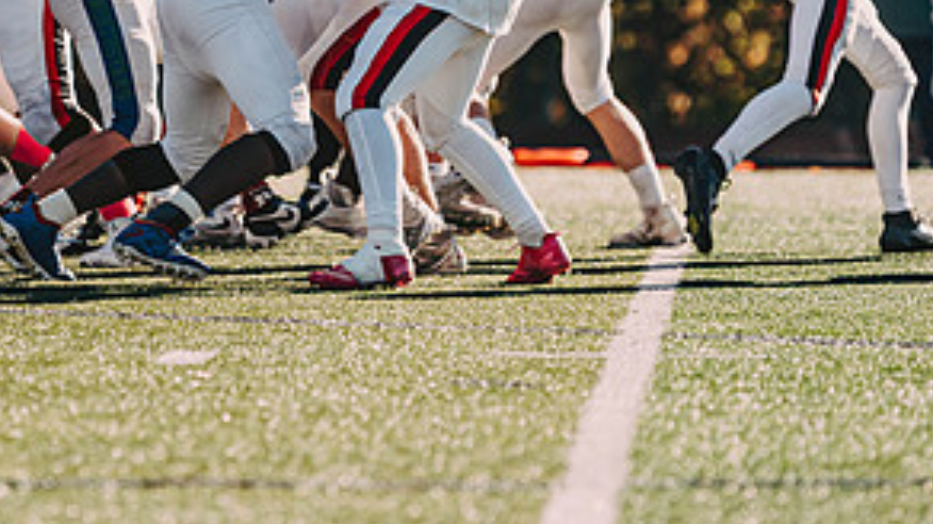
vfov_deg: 2.8
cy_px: -85
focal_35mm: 426
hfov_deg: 5.1
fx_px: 10535
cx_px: 374
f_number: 3.2
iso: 250
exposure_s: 1/2000
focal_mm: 200
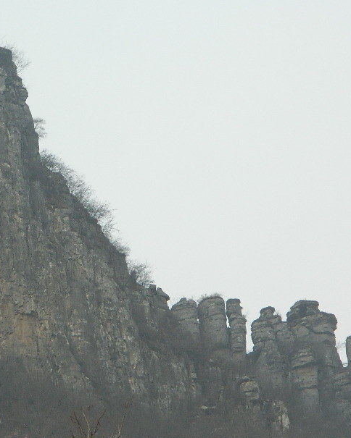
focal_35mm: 213
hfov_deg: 7.2
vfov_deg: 9.1
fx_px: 2766
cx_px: 63
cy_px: 209
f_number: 4.7
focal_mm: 23.2
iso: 220
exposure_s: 1/500
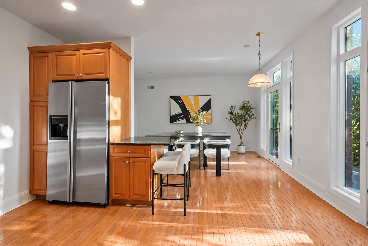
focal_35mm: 16
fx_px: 164
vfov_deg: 73.8
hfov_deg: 96.7
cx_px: 184
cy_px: 123
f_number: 9
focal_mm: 16
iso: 2000
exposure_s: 1/25
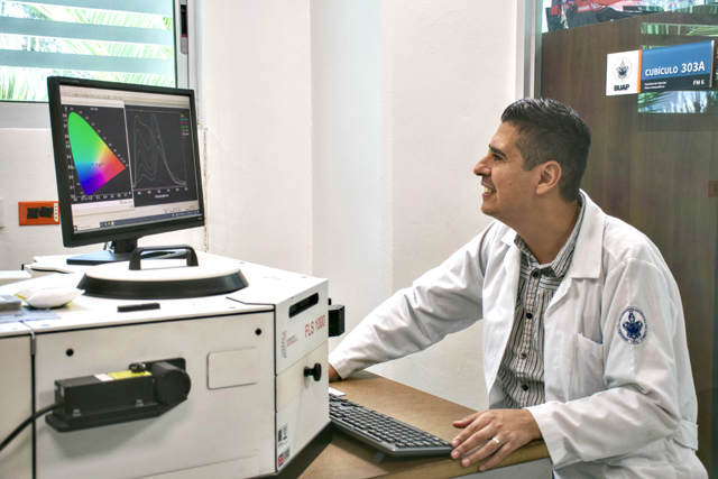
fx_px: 1017
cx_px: 359
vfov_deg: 26.5
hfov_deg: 38.9
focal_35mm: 51
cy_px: 240
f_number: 5
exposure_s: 1/80
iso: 720
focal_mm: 34
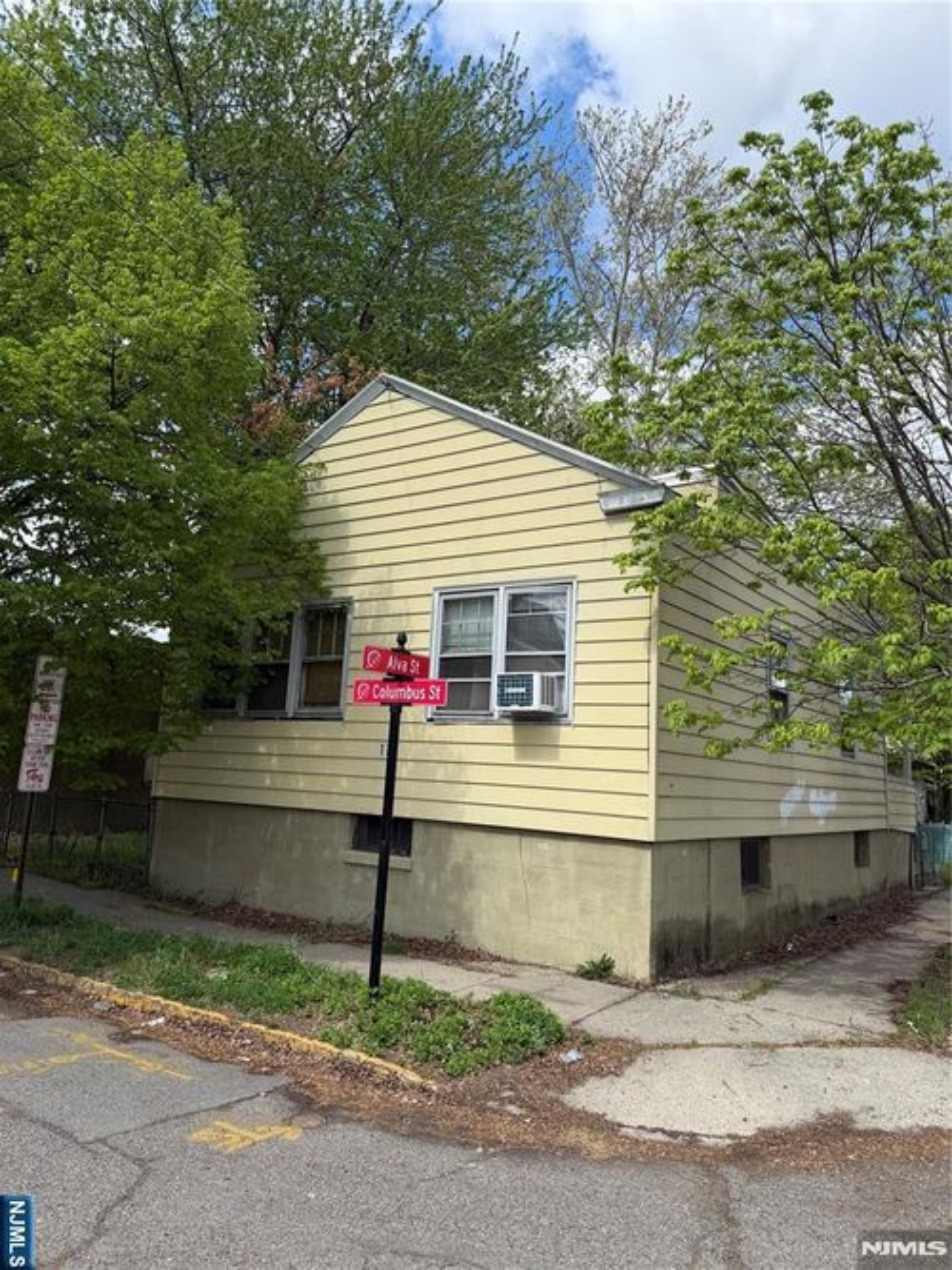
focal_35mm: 24
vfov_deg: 71.6
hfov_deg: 56.8
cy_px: 635
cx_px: 476
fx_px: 880
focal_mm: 6.76
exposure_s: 1/3145
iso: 80
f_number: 1.78
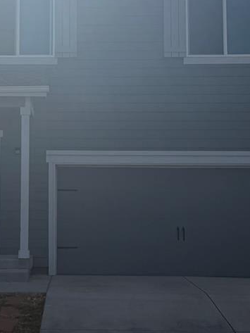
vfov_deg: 26.6
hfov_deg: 20.0
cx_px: 52
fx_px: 703
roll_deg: +0.2
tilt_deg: +8.7
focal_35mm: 73
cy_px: 127
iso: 80
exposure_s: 1/14286
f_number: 1.78
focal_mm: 6.76
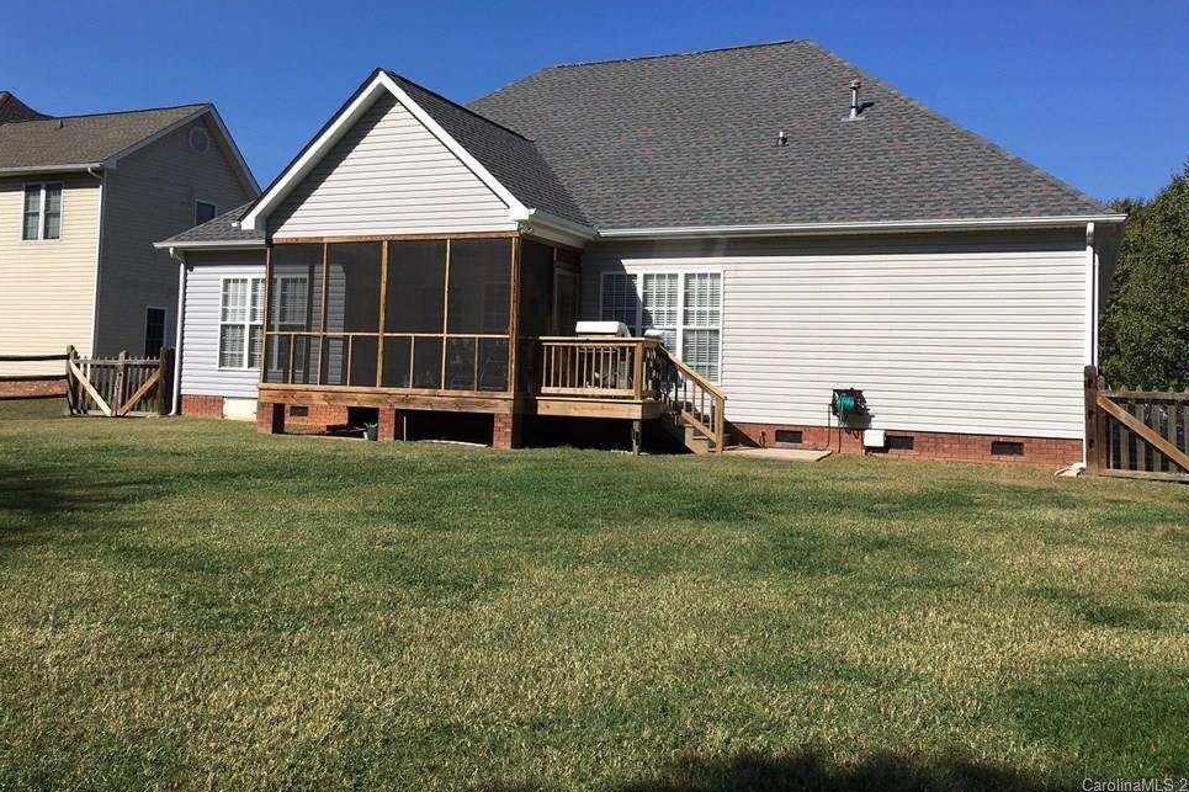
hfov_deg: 58.7
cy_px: 324
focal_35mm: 32
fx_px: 1057
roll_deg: -1.9
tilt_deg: +1.3
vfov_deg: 40.9
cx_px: 593
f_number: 2.2
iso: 25
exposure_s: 1/2653
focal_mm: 4.15
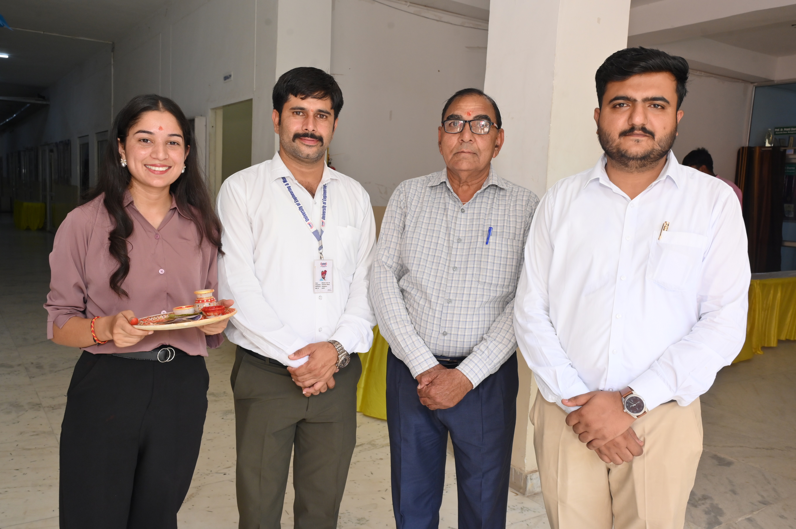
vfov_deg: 43.6
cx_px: 398
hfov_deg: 62.0
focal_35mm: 30
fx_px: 663
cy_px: 264
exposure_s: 1/160
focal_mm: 30
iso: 1000
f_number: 9
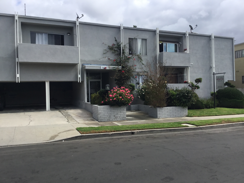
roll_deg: +1.3
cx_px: 122
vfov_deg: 45.4
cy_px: 92
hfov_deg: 58.4
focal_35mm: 31
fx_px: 219
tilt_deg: -0.1
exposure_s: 1/1431
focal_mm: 3.3
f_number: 2.4
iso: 25
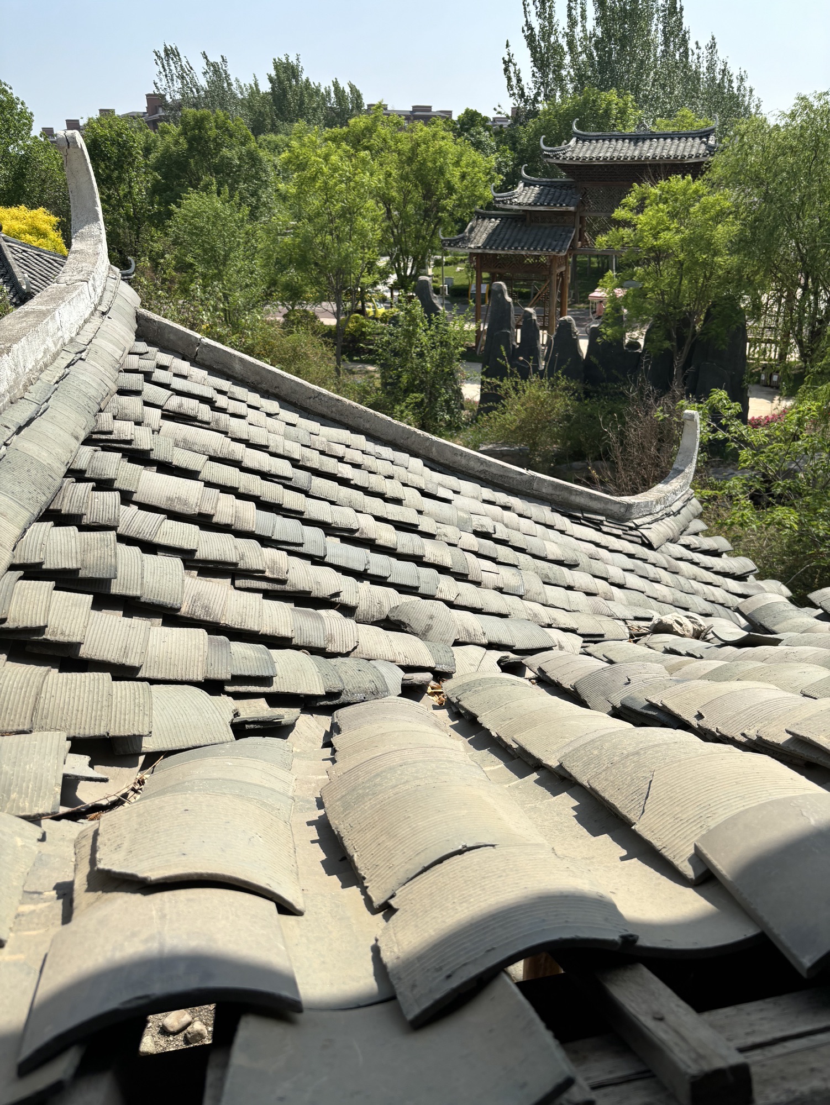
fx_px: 831
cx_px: 415
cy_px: 552
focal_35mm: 26
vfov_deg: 67.3
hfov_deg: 53.1
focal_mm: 5.96
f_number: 1.6
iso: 50
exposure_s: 1/2933
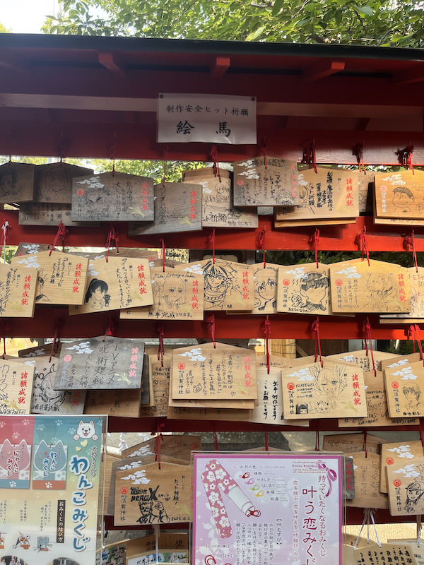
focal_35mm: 26
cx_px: 212
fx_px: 425
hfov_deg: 53.1
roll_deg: -0.2
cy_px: 282
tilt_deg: +4.1
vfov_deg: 67.3
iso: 40
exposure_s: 1/121
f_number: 1.6
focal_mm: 5.1
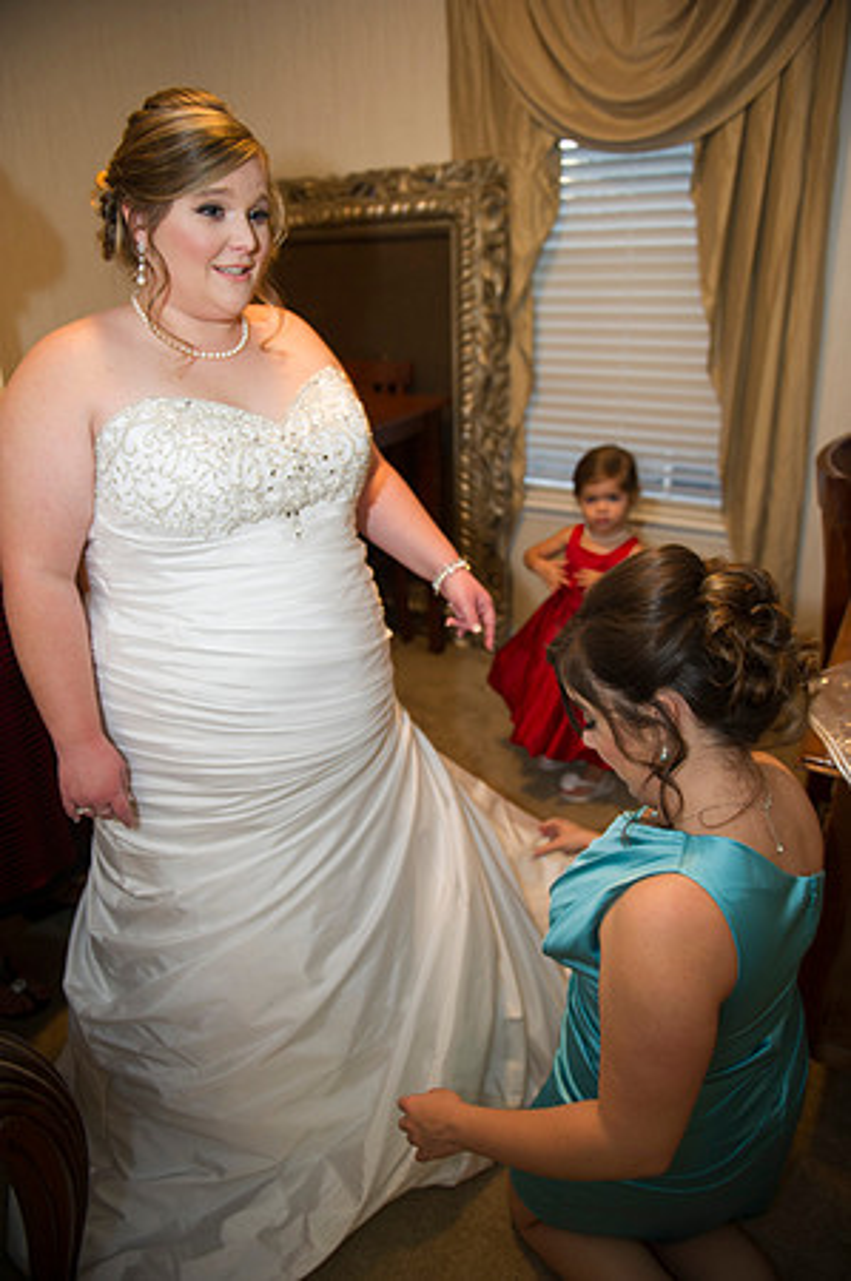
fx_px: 853
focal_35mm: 24
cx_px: 426
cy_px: 640
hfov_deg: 53.0
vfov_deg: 73.8
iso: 640
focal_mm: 24
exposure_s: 1/60
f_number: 2.8
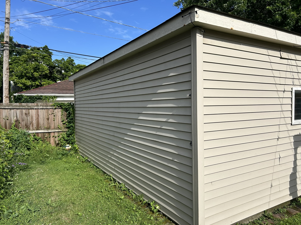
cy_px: 112
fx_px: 226
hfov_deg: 67.3
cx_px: 150
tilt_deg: -1.8
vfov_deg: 53.1
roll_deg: +0.2
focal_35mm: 26
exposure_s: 1/4831
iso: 50
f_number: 1.5
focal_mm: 5.7
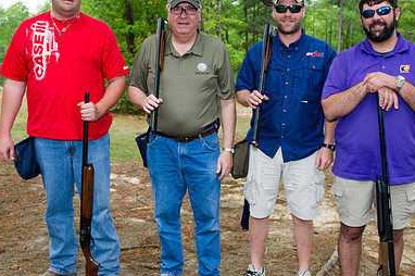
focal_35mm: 41
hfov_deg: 47.4
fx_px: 472
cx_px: 223
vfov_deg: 32.6
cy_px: 140
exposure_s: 1/200
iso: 400
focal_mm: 27
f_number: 7.1
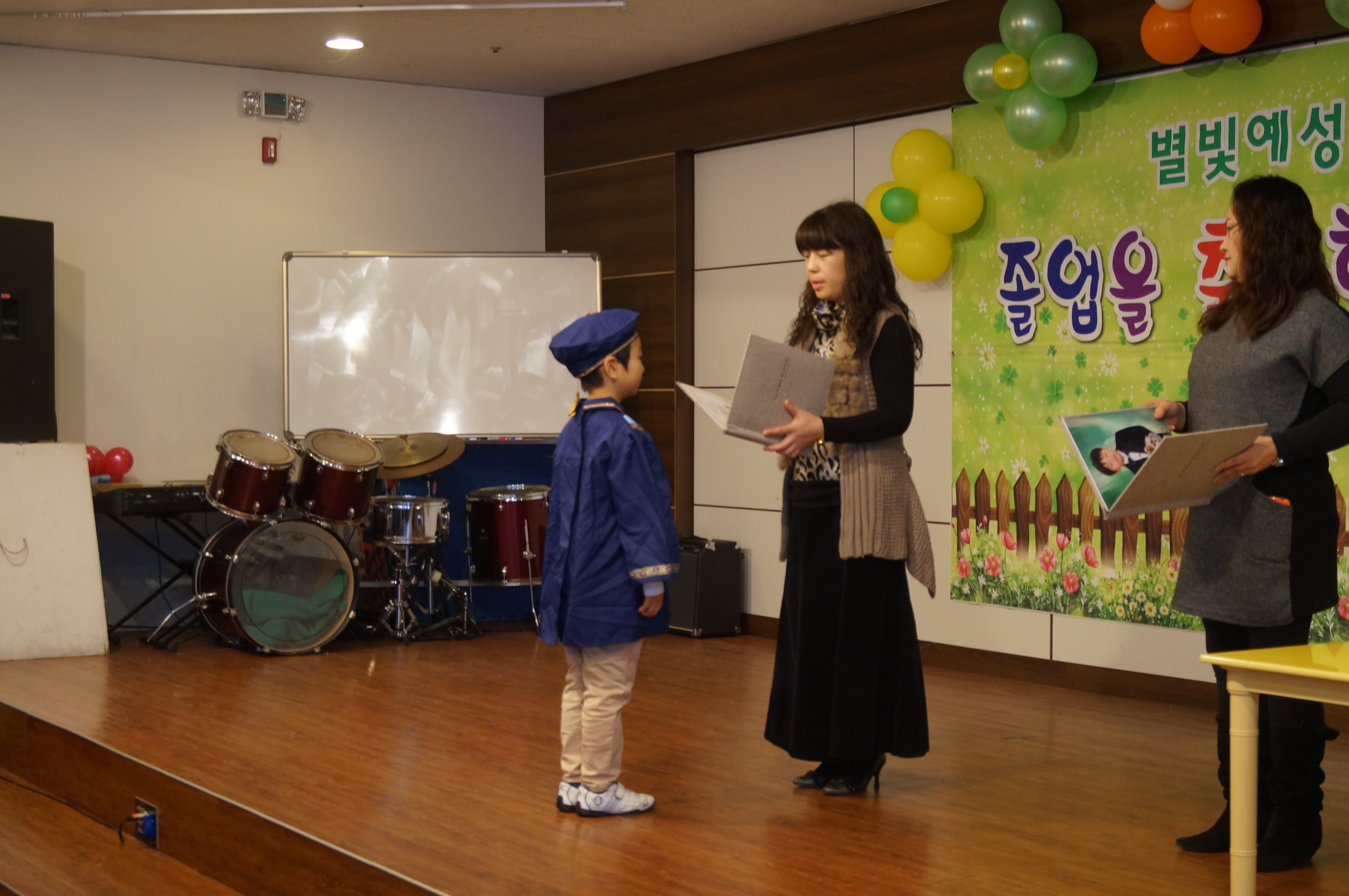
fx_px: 1965
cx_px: 674
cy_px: 448
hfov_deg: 37.9
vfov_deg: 25.7
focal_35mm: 52
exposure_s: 1/60
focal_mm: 35
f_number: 5
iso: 640
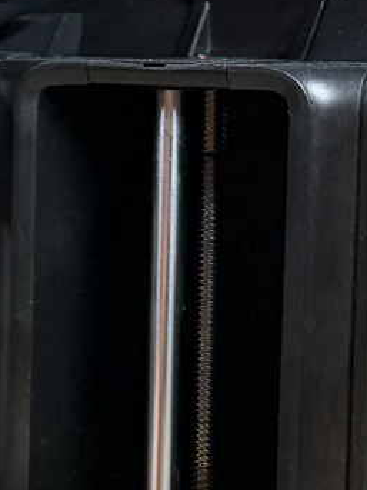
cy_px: 59
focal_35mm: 112
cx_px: -644
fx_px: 1584
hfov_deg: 10.4
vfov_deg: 17.3
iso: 320
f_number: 1.78
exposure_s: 1/50
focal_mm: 6.76
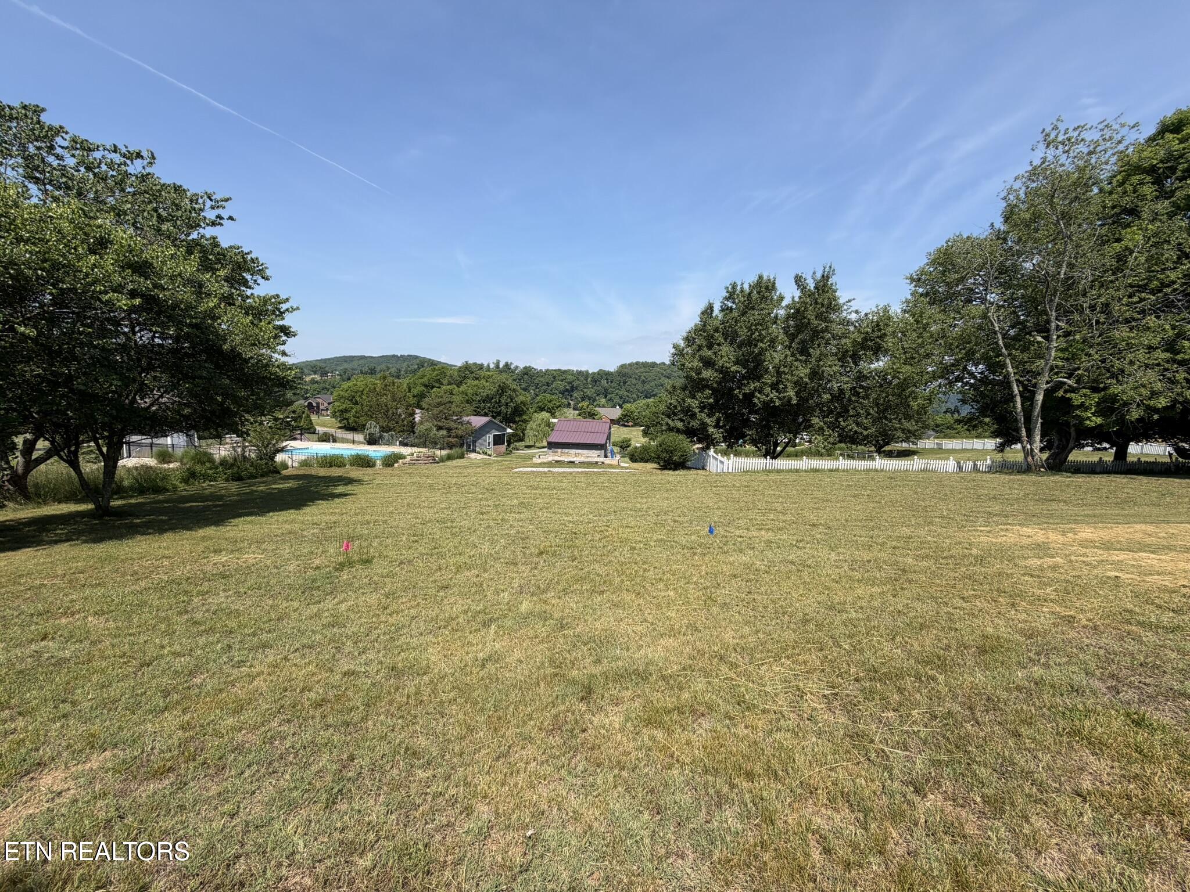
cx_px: 595
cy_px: 446
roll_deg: -1.7
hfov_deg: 102.1
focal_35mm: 14
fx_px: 481
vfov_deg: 85.7
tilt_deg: -7.8
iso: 25
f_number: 2.2
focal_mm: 2.22
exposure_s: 1/770
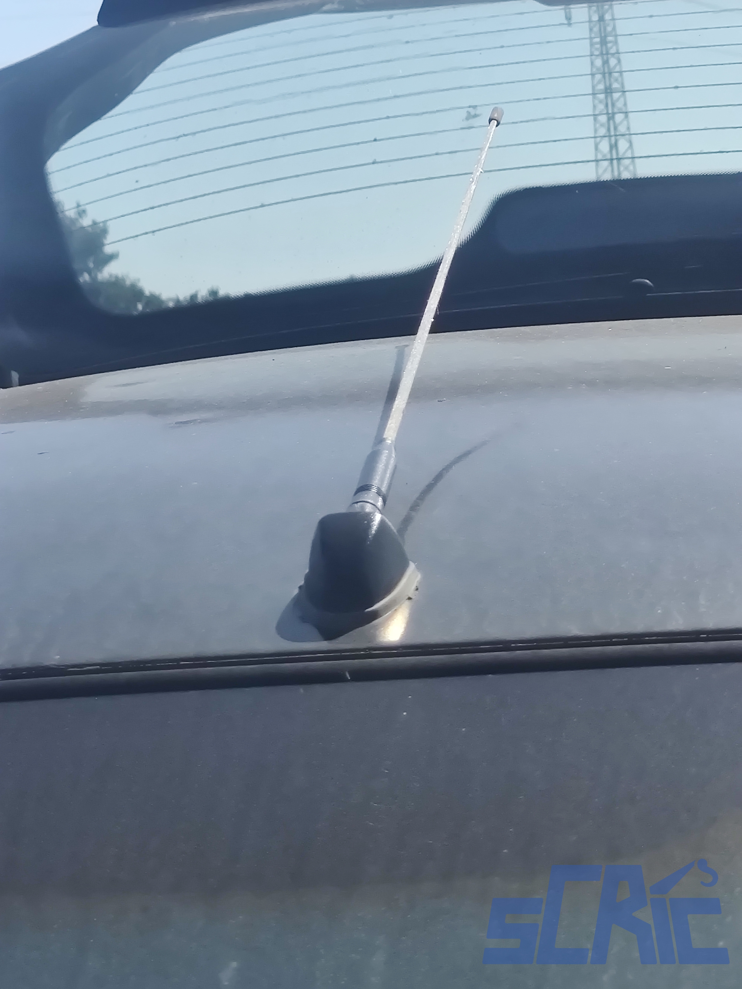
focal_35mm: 66
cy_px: 494
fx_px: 1886
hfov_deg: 22.3
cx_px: 371
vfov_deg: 29.4
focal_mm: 6.26
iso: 100
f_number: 2.2
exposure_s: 1/1063
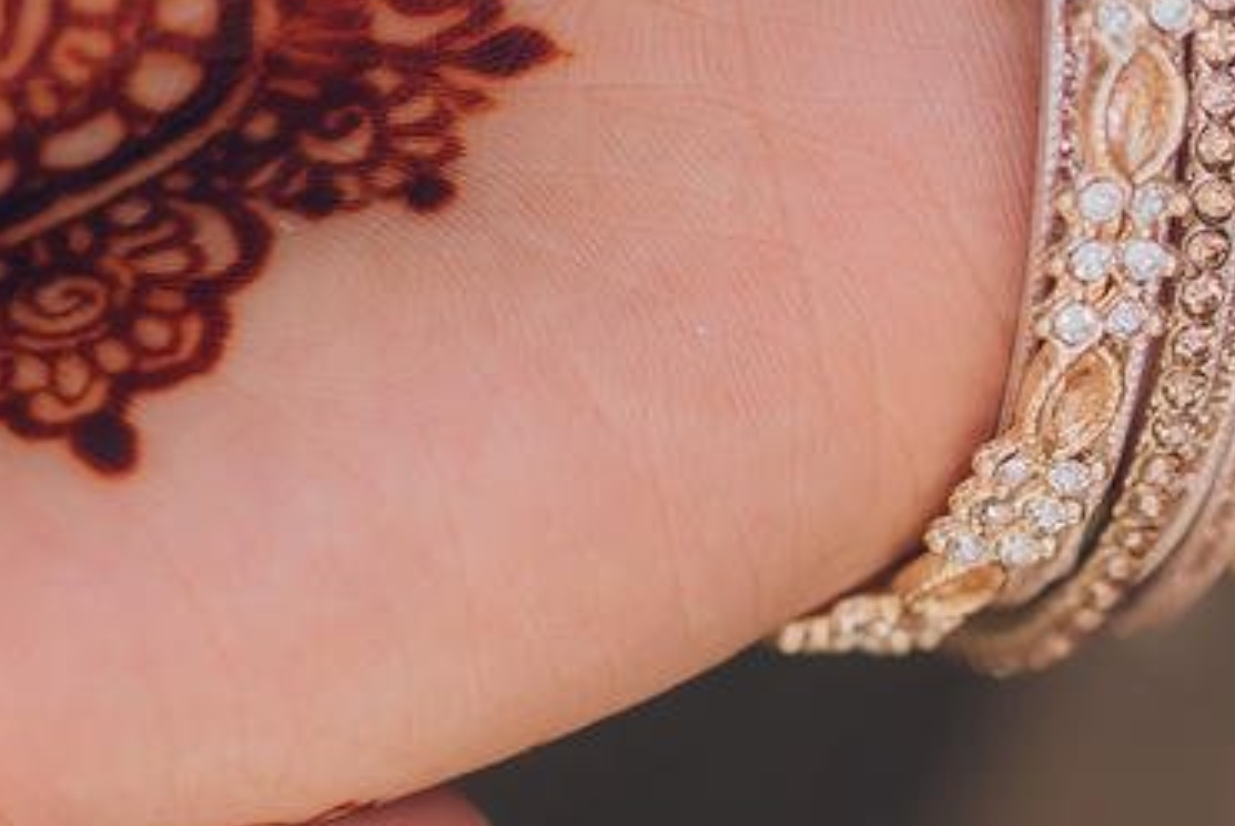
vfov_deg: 3.9
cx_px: -919
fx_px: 12085
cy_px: 1136
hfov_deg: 5.8
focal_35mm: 352
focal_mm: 50
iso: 160
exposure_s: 1/1000
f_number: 1.8
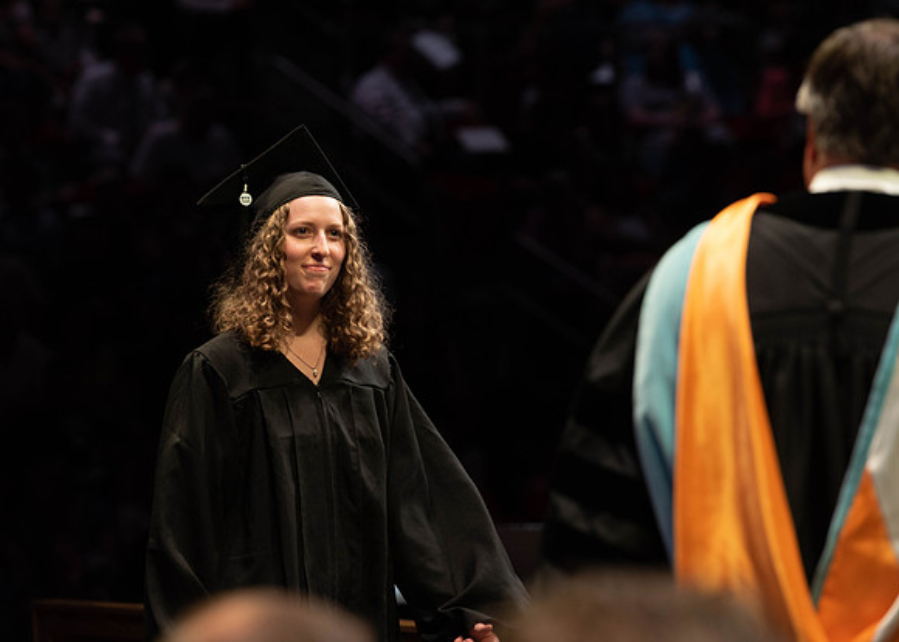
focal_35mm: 199
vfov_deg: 7.2
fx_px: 5078
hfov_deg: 10.1
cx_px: 418
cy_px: 321
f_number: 4.5
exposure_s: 1/320
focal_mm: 190
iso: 1600
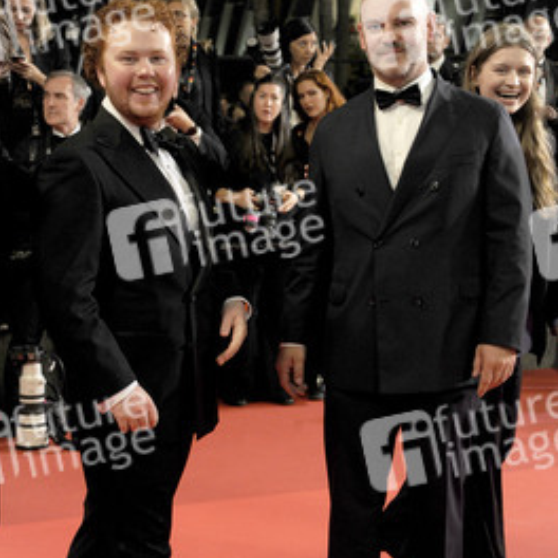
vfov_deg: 23.9
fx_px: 1313
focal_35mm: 72
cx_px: 278
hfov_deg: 24.0
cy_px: 336
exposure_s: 1/250
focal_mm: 56
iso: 1250
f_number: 4.5
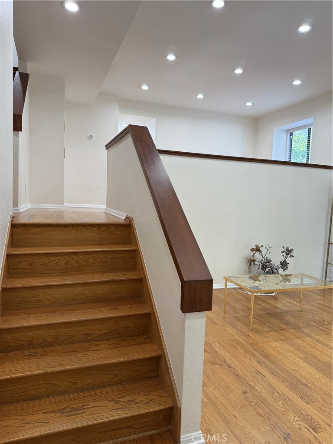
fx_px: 308
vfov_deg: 71.6
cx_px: 166
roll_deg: -3.2
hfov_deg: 56.8
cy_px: 222
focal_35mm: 24
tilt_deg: -4.7
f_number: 1.78
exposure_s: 1/120
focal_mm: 6.76
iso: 125
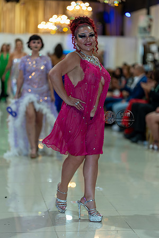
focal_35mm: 85
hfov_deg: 16.1
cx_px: 80
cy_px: 119
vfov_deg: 23.9
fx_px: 563
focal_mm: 85
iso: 100
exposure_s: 1/160
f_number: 1.4
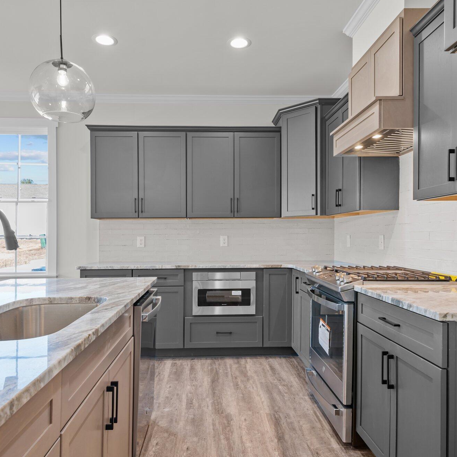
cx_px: 219
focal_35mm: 25
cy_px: 231
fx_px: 373
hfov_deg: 62.9
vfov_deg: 62.9
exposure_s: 1/6
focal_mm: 19
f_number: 6.3
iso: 400
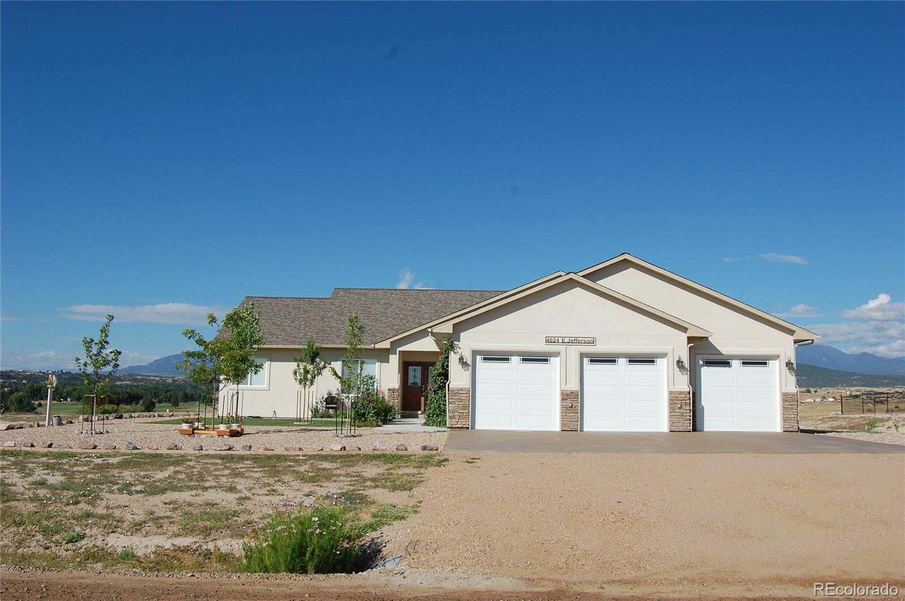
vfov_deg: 43.5
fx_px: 753
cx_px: 452
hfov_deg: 62.0
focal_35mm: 30
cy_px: 300
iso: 200
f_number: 11
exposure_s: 1/400
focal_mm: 20
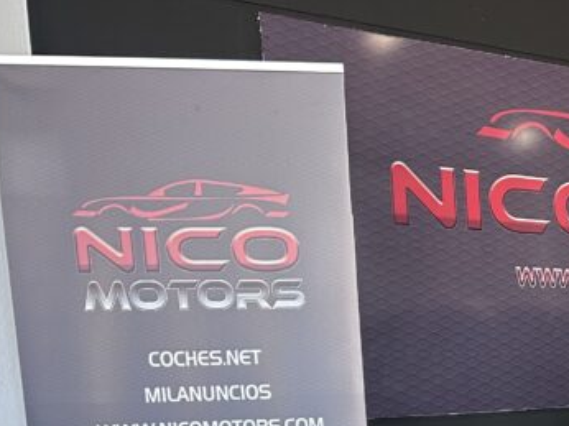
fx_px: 1265
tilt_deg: -8.0
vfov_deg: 18.1
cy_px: 523
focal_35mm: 77
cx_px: 745
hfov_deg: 22.6
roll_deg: +1.9
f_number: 1.5
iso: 125
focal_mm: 5.7
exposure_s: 1/121
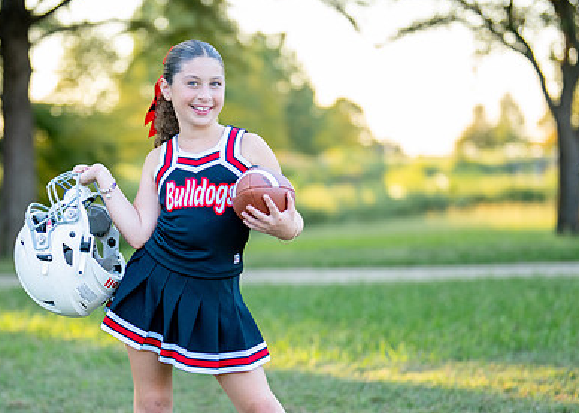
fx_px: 1496
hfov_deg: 21.8
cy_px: 254
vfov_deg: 15.7
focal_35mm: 91
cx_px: 205
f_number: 1.2
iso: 200
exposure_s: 1/1000
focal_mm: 50
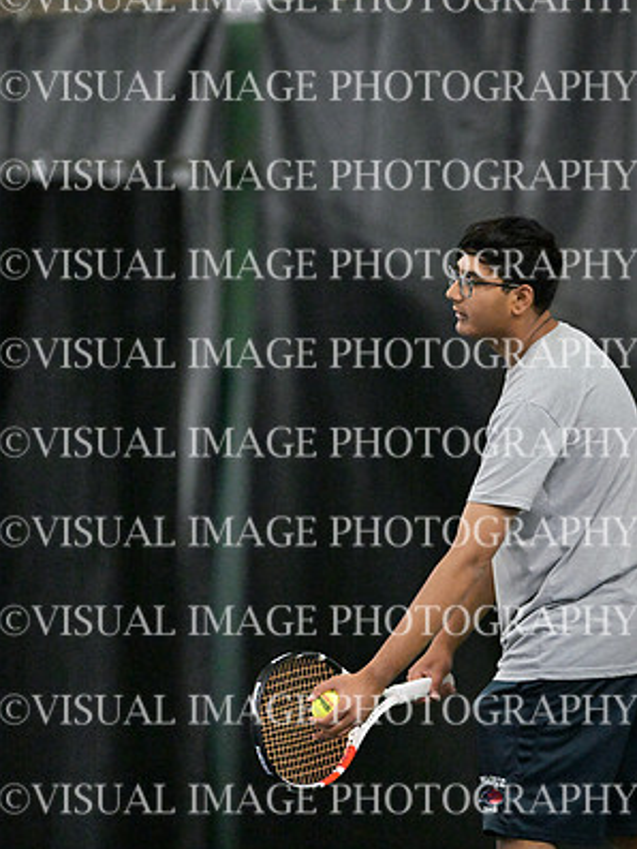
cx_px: 318
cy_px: 398
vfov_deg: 6.1
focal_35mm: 327
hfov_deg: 4.5
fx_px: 8019
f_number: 2.8
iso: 10000
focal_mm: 300
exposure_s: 1/1000
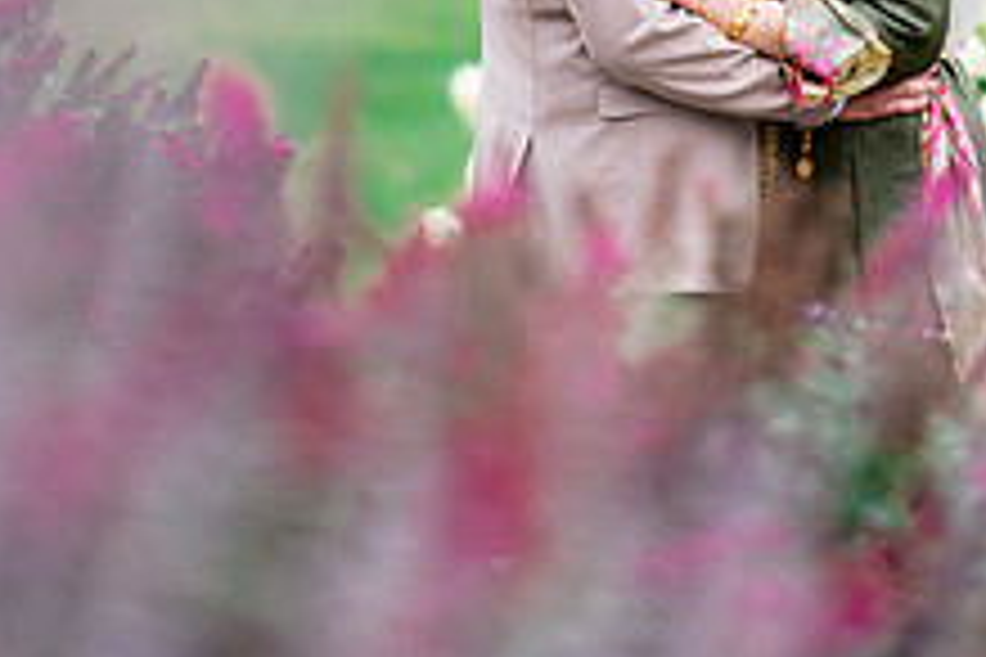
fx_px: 6162
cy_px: -43
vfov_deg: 6.1
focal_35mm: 225
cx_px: 788
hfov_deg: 9.1
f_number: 1.4
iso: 100
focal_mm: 85
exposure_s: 1/1250
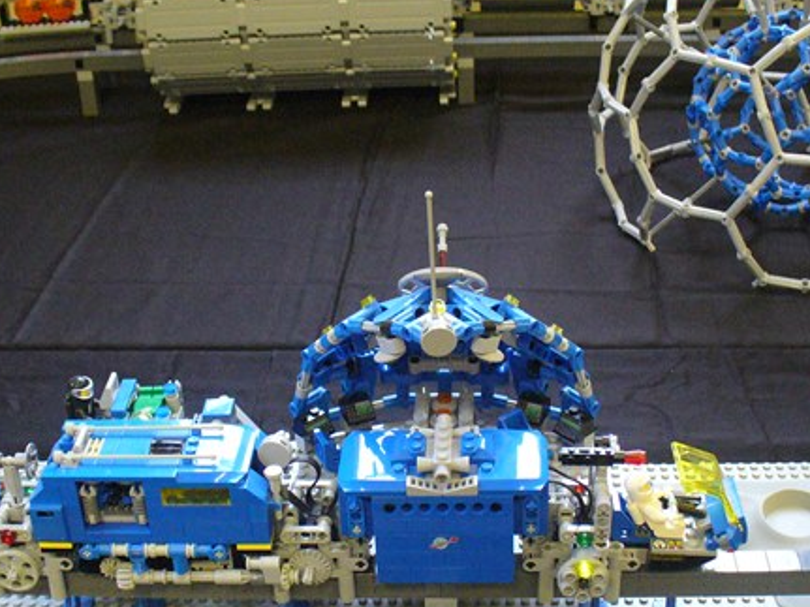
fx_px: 1287
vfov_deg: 26.5
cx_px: 421
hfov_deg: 34.9
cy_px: 372
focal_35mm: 55
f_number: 2.8
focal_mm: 6.1
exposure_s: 1/20
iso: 400
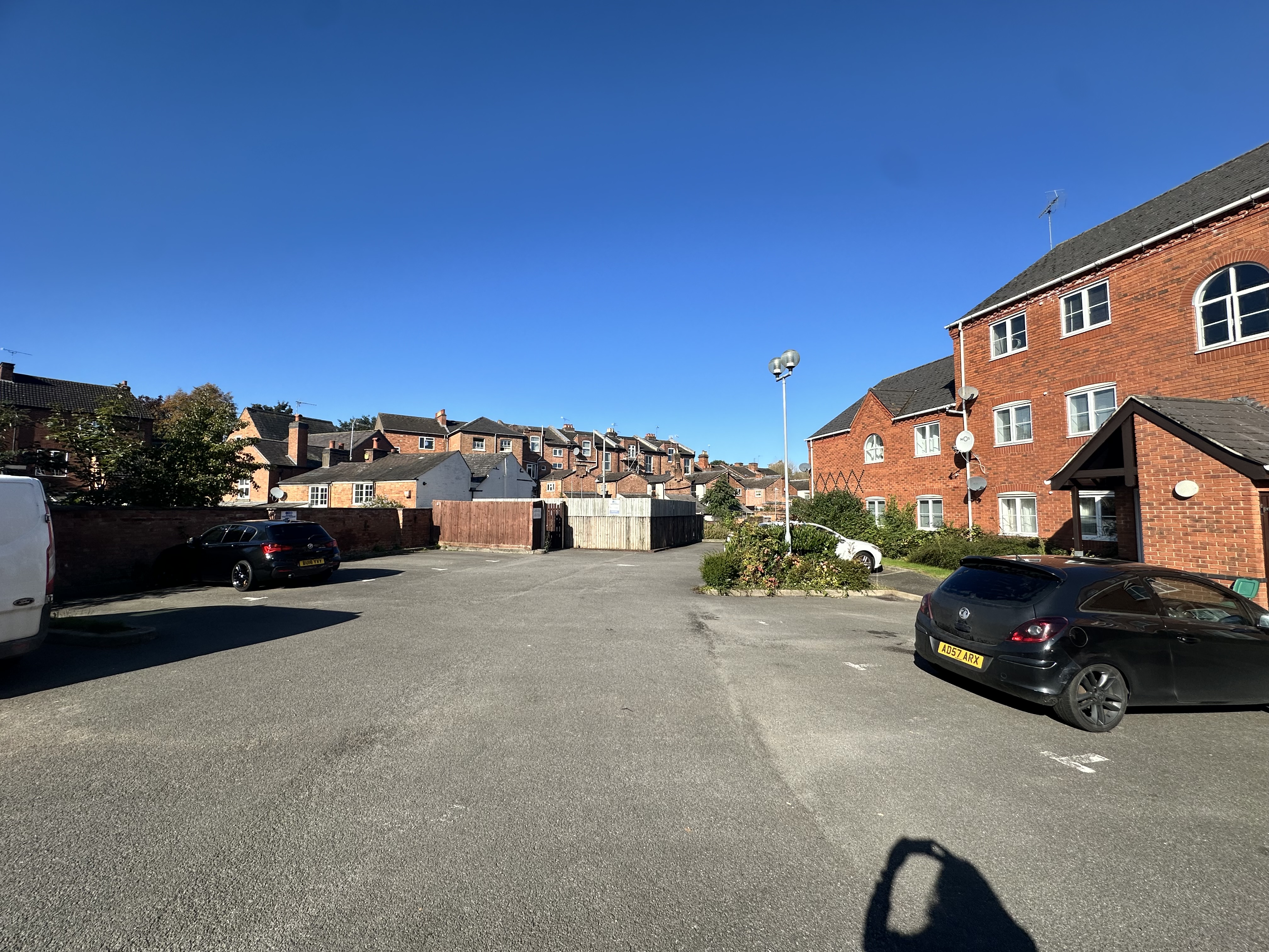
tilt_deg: +3.5
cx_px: 634
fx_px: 513
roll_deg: +0.5
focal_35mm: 14
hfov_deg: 102.1
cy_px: 476
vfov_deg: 85.7
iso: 50
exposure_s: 1/1949
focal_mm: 2.22
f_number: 2.2
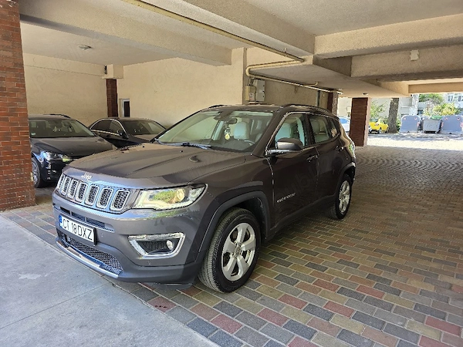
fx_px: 308
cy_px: 174
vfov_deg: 58.9
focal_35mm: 23
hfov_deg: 73.9
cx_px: 232
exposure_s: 1/182
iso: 80
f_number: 1.7
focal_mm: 6.3
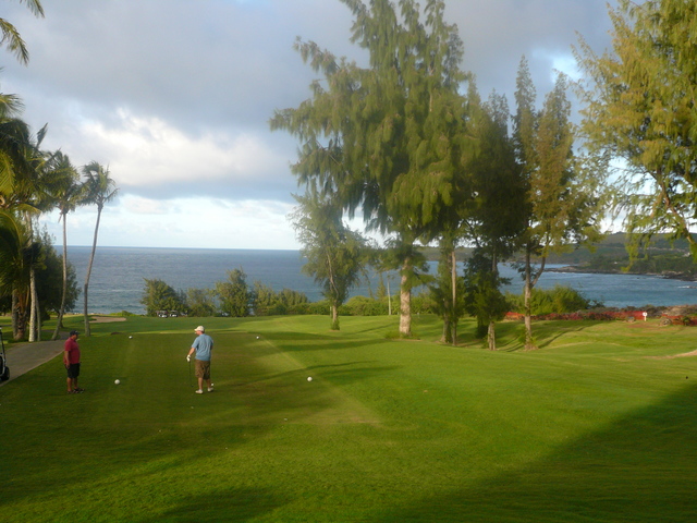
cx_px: 348
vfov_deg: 34.3
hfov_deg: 44.8
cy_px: 262
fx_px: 846
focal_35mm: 42
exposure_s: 1/320
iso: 100
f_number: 3.3
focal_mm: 6.9
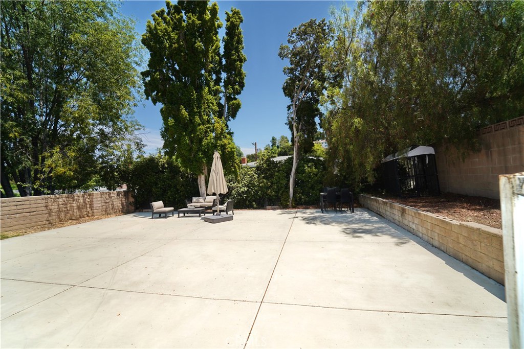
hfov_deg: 104.2
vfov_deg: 81.2
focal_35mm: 14
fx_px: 204
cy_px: 174
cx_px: 262
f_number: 8
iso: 50
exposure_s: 1/200
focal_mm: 14
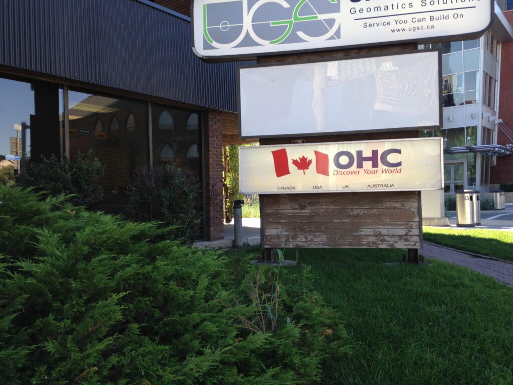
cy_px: 192
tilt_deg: +0.0
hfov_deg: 55.4
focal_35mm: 33
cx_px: 256
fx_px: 489
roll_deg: +2.2
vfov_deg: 42.9
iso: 50
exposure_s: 1/233
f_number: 2.4
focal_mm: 4.12
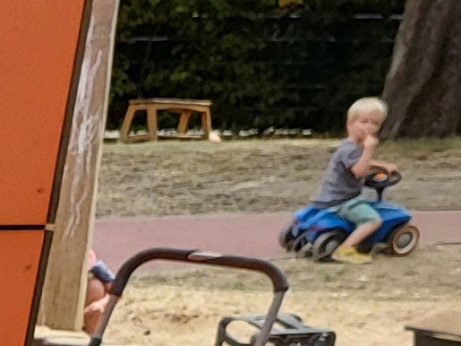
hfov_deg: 7.7
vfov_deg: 6.5
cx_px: -1197
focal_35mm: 202
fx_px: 2690
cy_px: 1145
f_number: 1.8
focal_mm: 5.4
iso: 40
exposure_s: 1/457
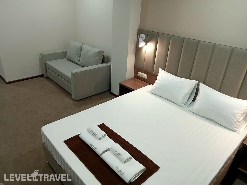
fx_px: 200
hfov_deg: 63.4
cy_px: 92
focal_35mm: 28
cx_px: 124
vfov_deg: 49.7
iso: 337
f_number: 2.2
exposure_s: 1/33.3
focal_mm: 3.65
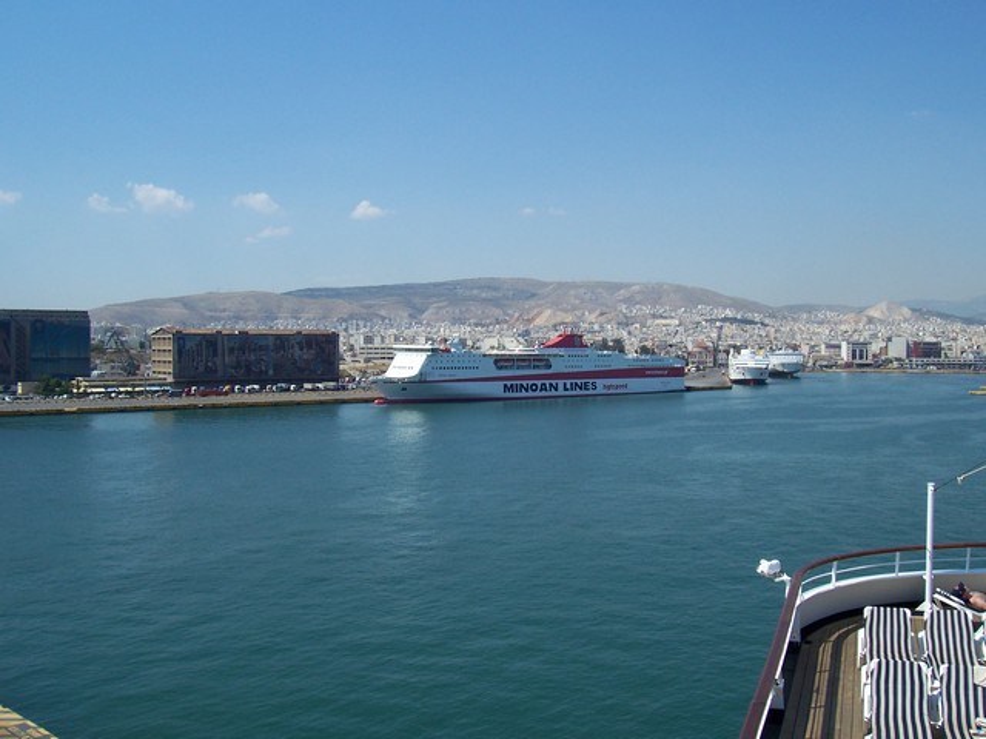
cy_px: 370
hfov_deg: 54.0
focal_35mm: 34
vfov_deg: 41.8
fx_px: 968
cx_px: 493
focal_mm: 5.6
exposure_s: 1/750
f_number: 5.6
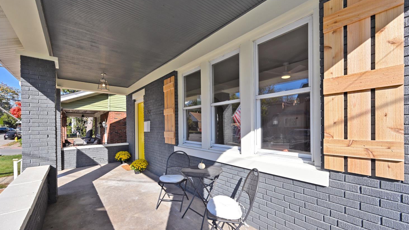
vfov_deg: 70.3
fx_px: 163
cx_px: 205
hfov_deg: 103.0
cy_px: 127
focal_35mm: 15
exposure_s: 1/200
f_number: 8
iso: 100
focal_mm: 14
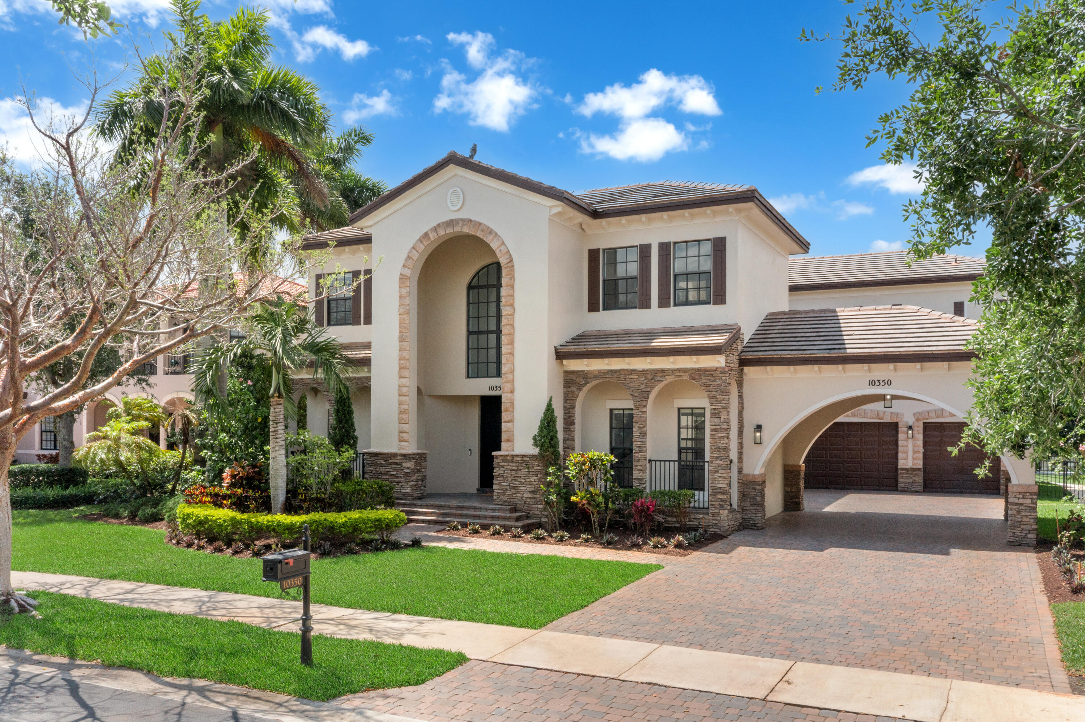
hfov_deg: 65.5
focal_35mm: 28
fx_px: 844
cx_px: 542
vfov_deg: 46.4
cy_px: 361
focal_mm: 10.26
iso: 200
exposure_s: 1/640
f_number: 7.1
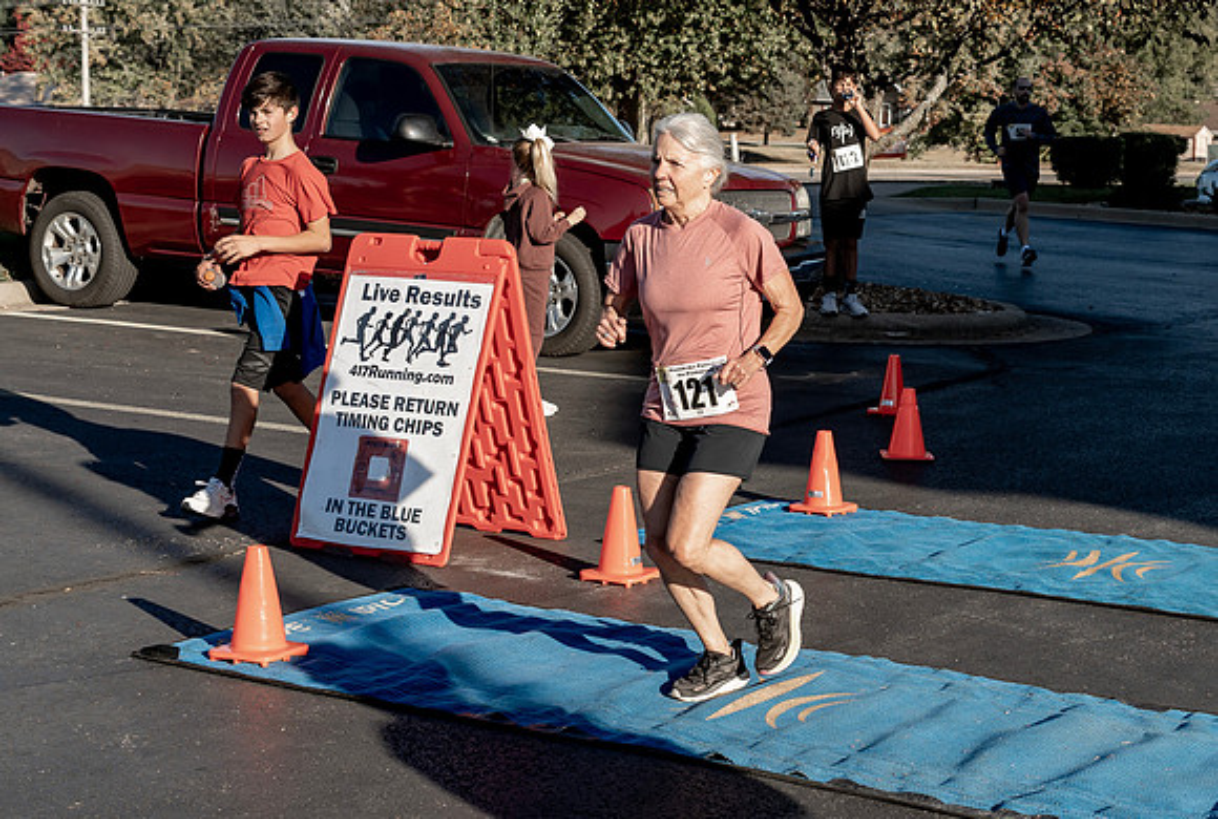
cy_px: 372
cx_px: 895
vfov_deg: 18.6
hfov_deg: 27.0
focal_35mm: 74
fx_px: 2503
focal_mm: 36
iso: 160
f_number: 4.5
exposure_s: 1/800
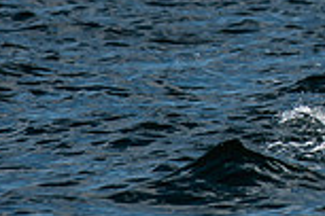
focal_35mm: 1731
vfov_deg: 0.8
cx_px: 601
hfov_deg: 1.2
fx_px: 15626
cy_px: -128
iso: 320
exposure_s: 1/4000
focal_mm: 300
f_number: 5.6
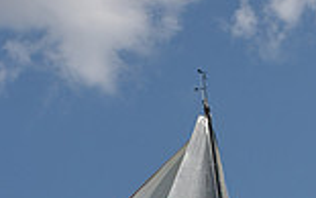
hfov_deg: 5.4
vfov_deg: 3.3
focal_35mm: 388
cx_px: 344
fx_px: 3343
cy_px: 576
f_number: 9
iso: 250
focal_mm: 102
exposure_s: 1/1250
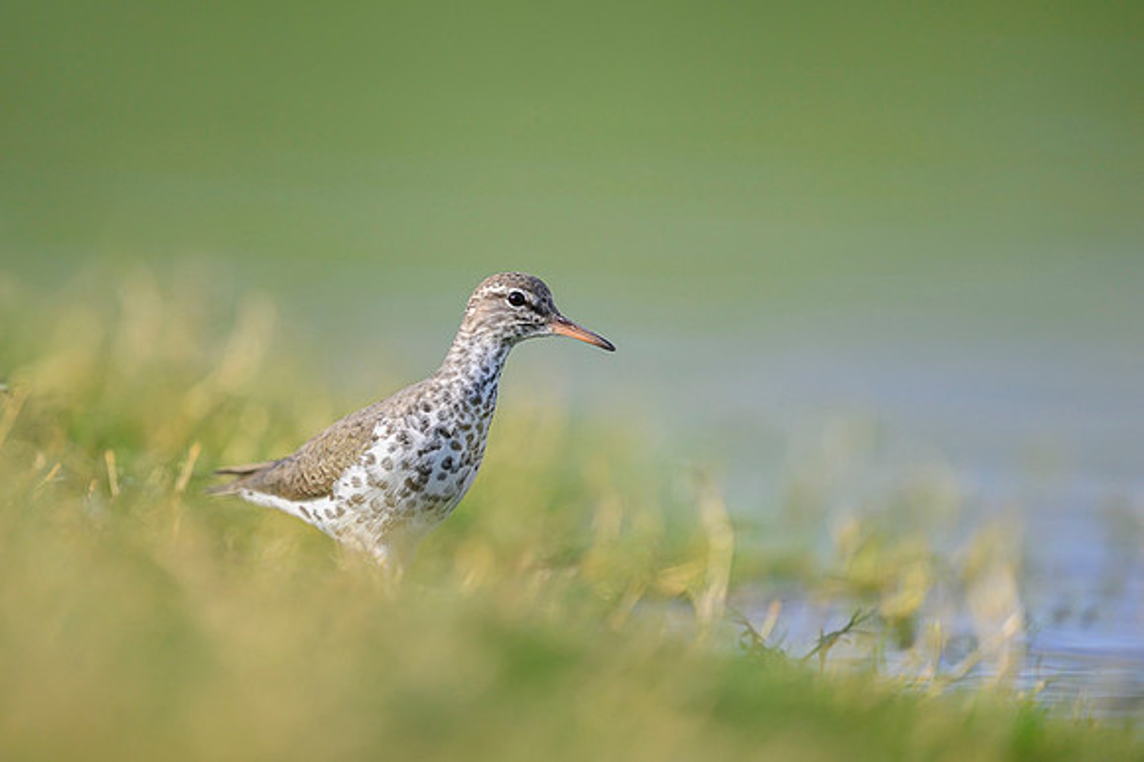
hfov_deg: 3.3
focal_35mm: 617
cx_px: 513
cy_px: 355
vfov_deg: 2.2
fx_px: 19606
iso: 500
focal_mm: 560
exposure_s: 1/3200
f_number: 4
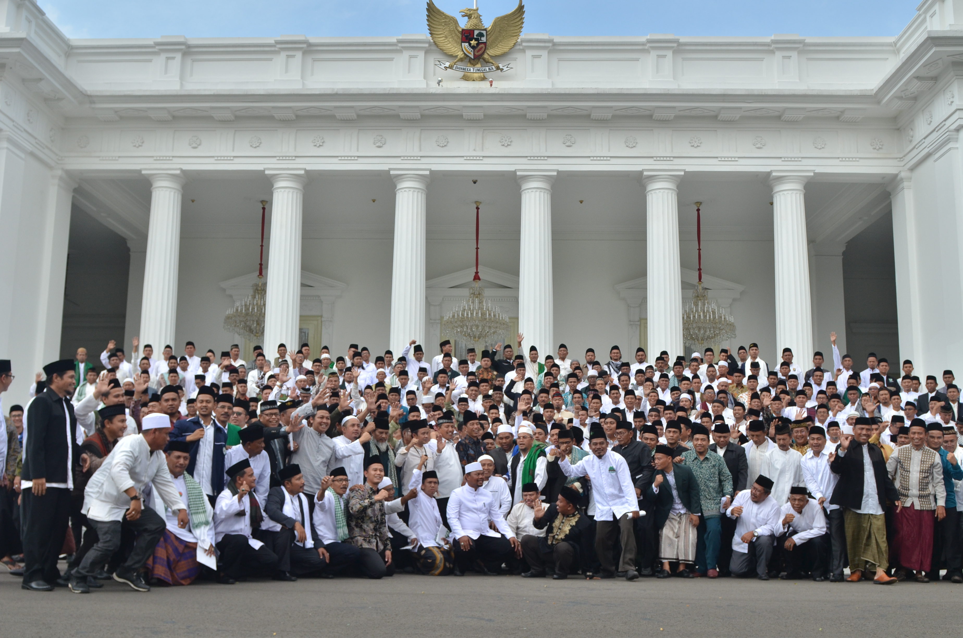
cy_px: 319
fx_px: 961
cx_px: 482
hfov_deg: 53.2
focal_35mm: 36
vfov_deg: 36.7
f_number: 5.6
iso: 320
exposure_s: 1/2000
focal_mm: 24
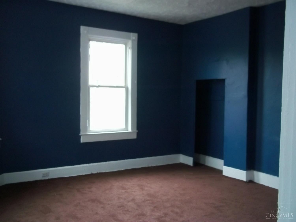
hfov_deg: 51.4
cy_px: 111
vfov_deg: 39.7
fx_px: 308
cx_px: 148
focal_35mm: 36
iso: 250
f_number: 3.1
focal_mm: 6.5
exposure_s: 1/60
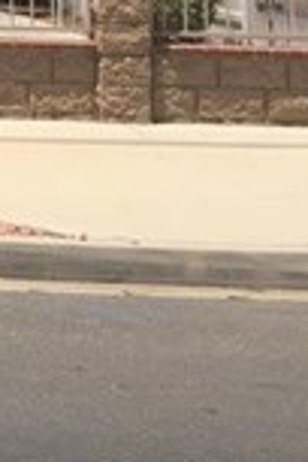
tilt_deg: +4.1
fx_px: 1617
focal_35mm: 126
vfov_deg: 15.2
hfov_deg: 8.8
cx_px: -637
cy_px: -202
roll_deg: -0.3
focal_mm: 4.15
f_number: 2.2
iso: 32
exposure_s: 1/2326
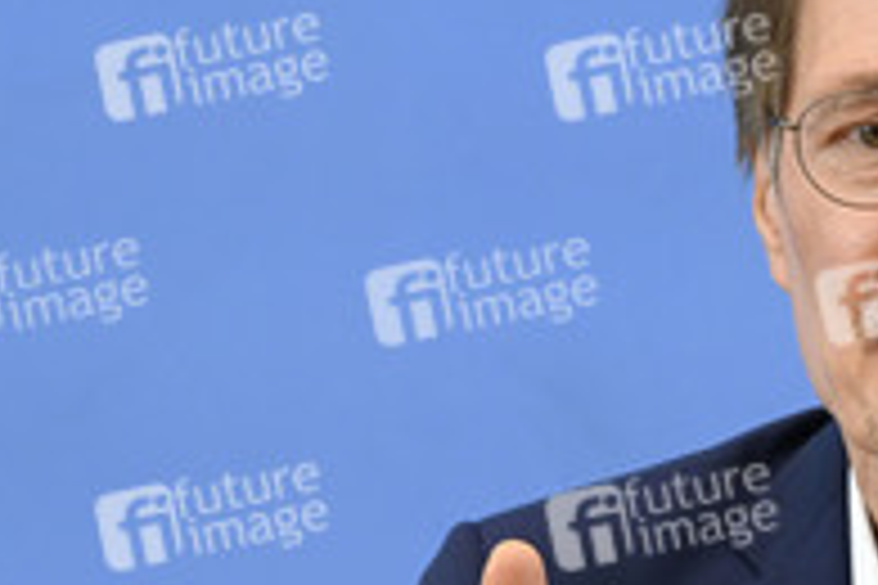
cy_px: 405
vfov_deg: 4.8
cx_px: 993
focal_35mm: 289
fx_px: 7048
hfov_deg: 7.1
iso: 3200
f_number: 9
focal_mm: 125
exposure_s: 1/250
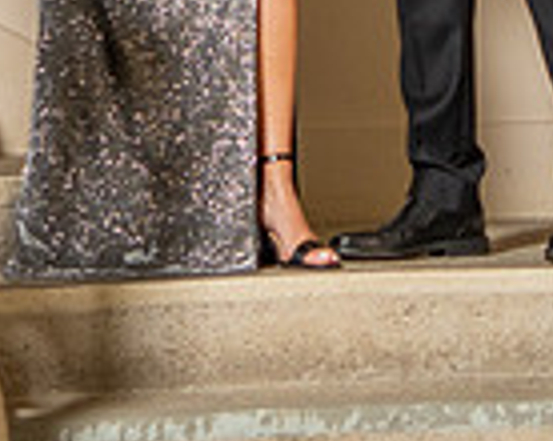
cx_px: 191
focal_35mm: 174
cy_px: -660
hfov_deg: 11.1
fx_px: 2844
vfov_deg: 8.1
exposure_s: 1/200
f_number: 4
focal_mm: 24
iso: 400
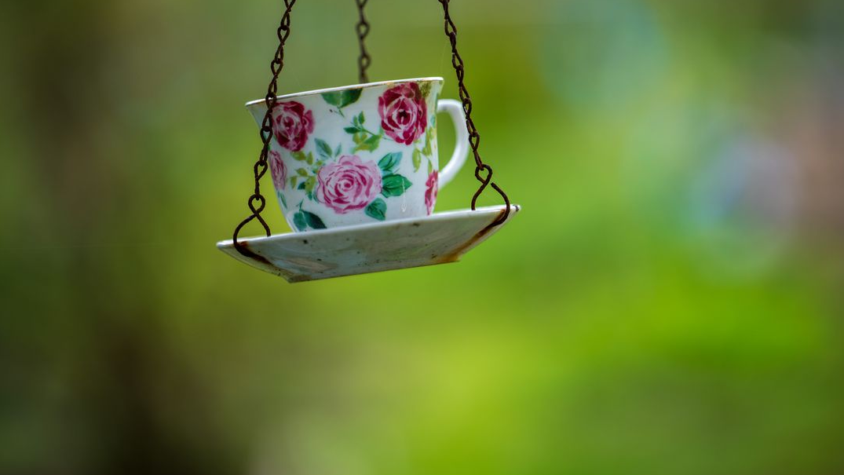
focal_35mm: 187
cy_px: 143
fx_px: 4185
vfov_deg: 6.5
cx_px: 475
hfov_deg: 11.5
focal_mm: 150
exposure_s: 1/800
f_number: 2
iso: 100
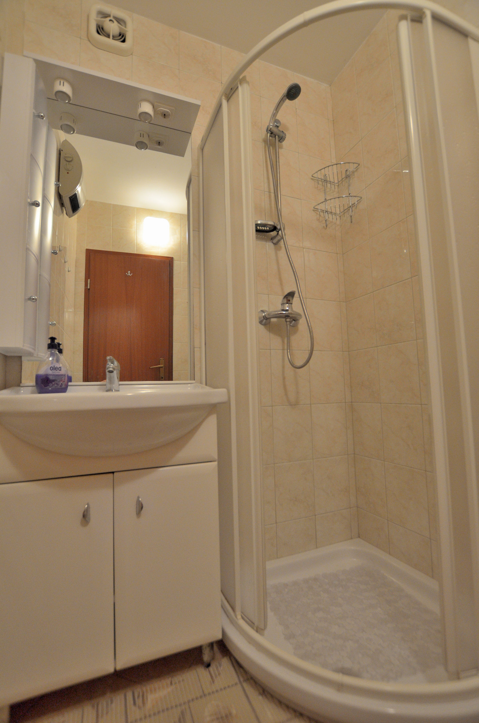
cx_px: 240
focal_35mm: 15
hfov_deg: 77.1
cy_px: 362
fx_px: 301
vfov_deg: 100.5
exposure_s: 1/60
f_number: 4
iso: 800
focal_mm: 10
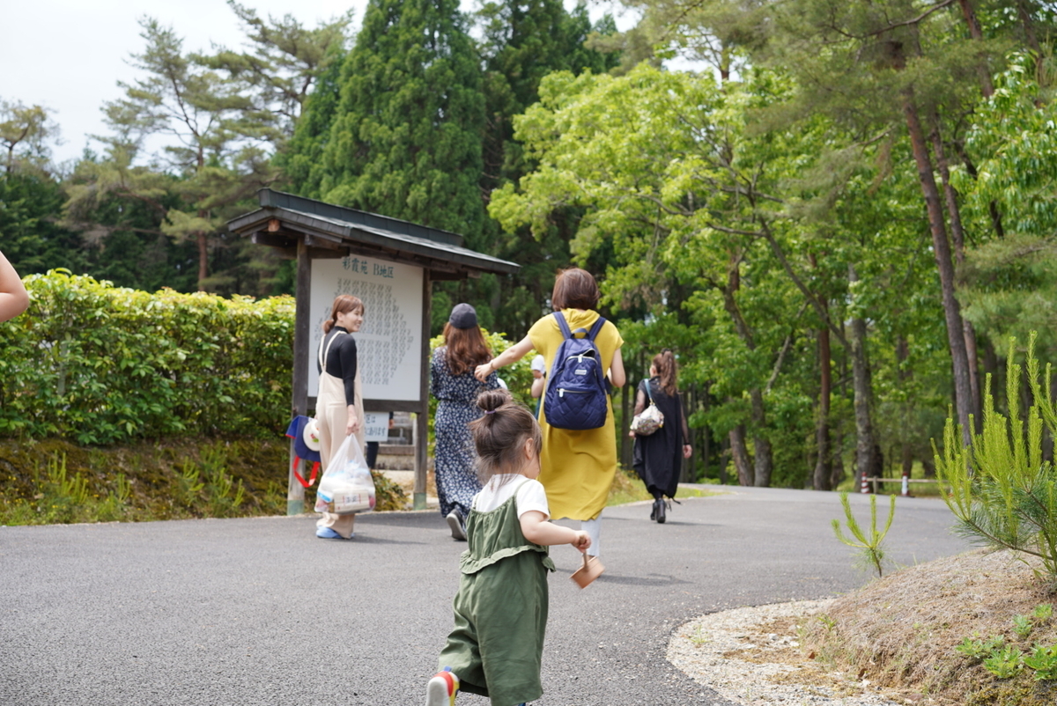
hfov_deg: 36.2
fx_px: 1616
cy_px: 353
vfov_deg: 24.7
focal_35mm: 55
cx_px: 528
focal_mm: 55
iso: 100
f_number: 6.3
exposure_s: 1/160
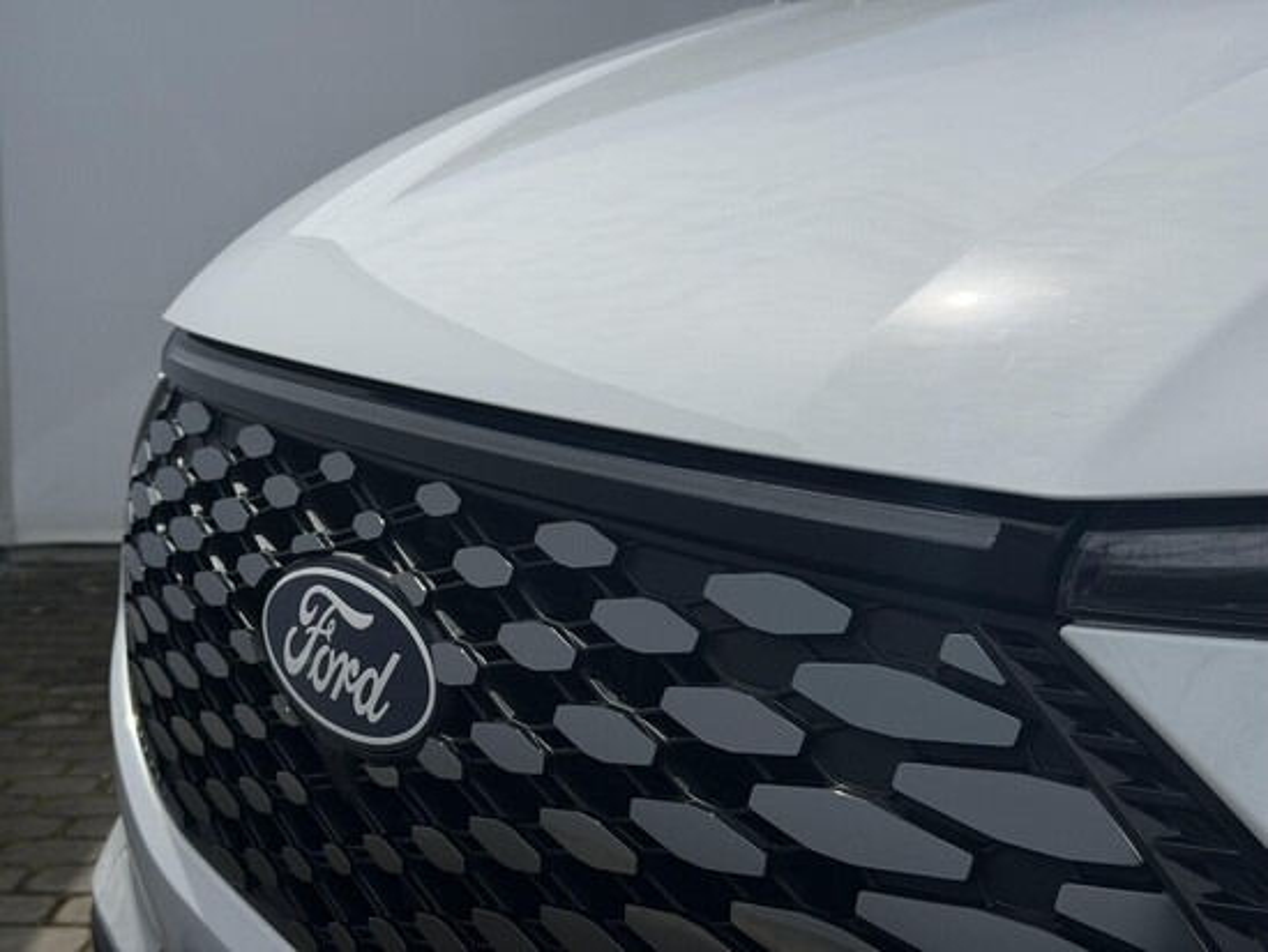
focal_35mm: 48
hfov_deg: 39.6
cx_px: 634
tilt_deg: -6.9
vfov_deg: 30.3
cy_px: 476
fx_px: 1759
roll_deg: +0.6
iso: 64
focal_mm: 6.76
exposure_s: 1/13333
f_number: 1.78
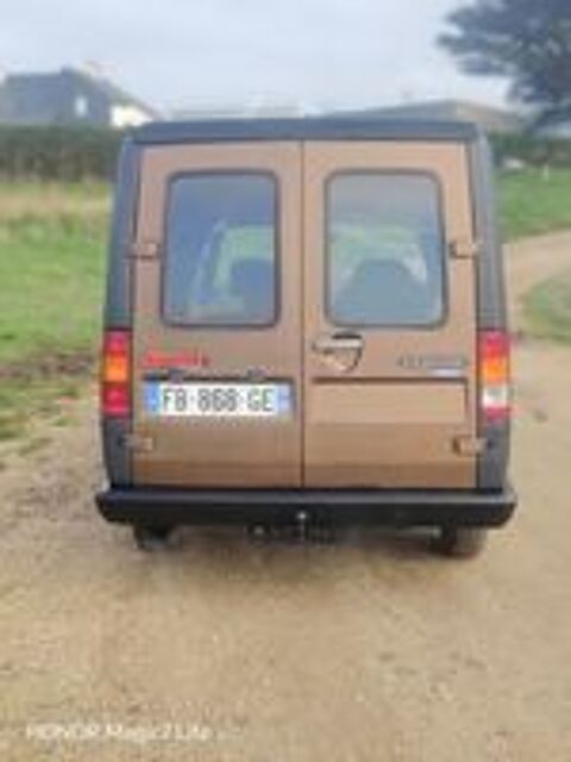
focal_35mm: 48
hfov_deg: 30.3
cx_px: 286
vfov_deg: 39.7
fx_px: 1056
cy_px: 381
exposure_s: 1/217
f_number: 4
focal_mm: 5.25
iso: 100
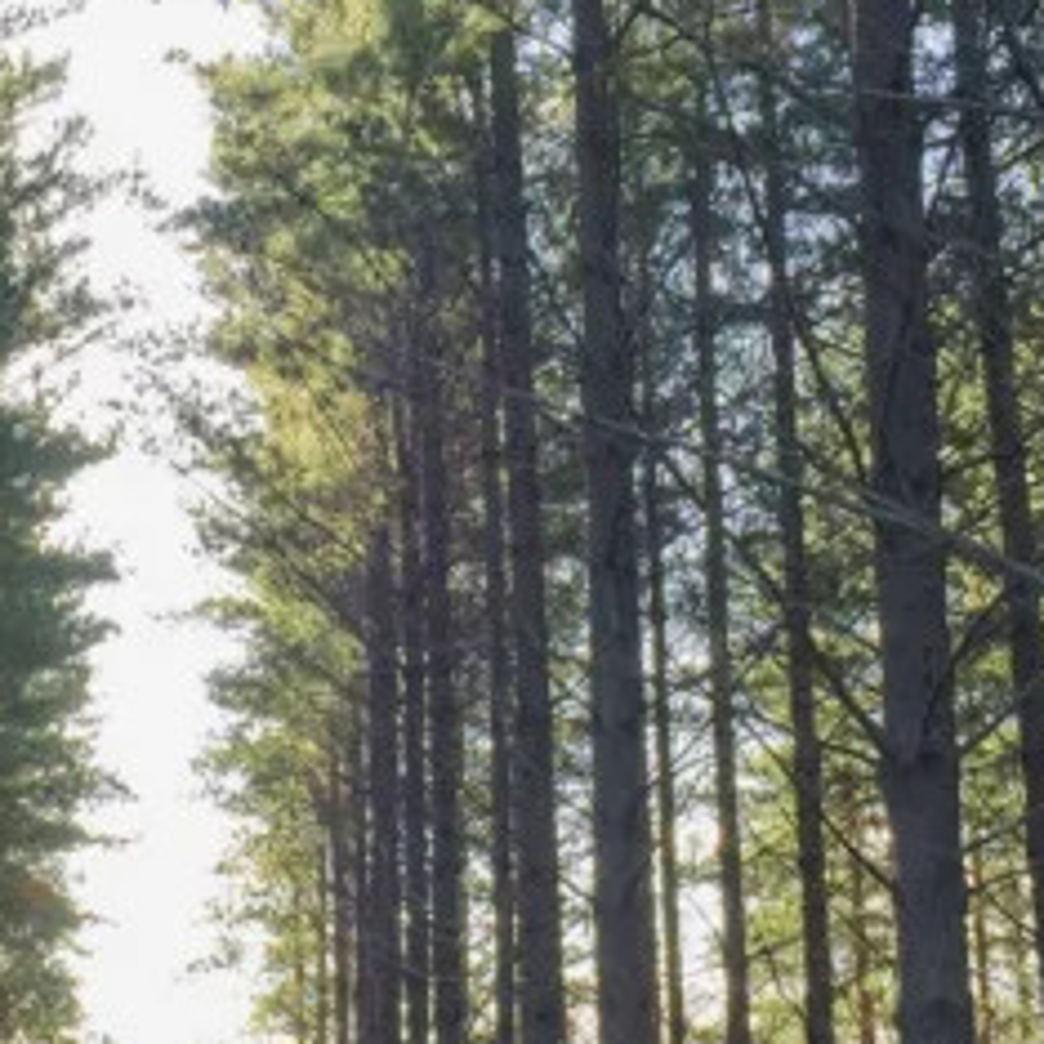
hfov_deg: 20.4
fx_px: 2866
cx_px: 210
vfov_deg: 20.6
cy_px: 433
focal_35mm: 84
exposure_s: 1/412
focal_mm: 4.15
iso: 32
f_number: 2.2
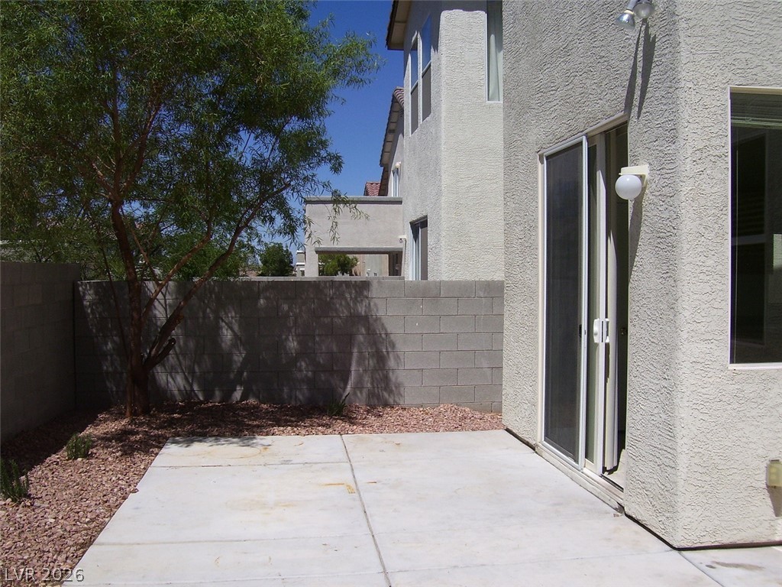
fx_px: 768
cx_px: 391
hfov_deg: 54.0
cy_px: 294
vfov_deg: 41.8
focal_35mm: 34
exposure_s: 1/1000
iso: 80
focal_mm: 5.6
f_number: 4.8
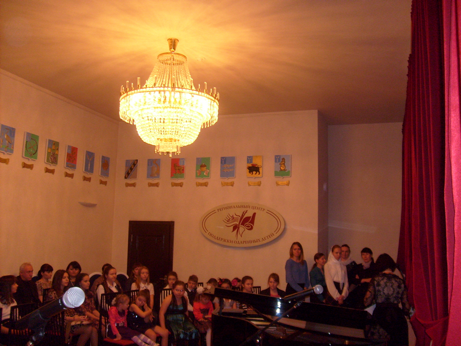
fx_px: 466
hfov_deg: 52.6
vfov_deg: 40.7
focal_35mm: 35
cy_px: 173
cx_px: 230
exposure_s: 1/45
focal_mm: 5.8
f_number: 2.8
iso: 100
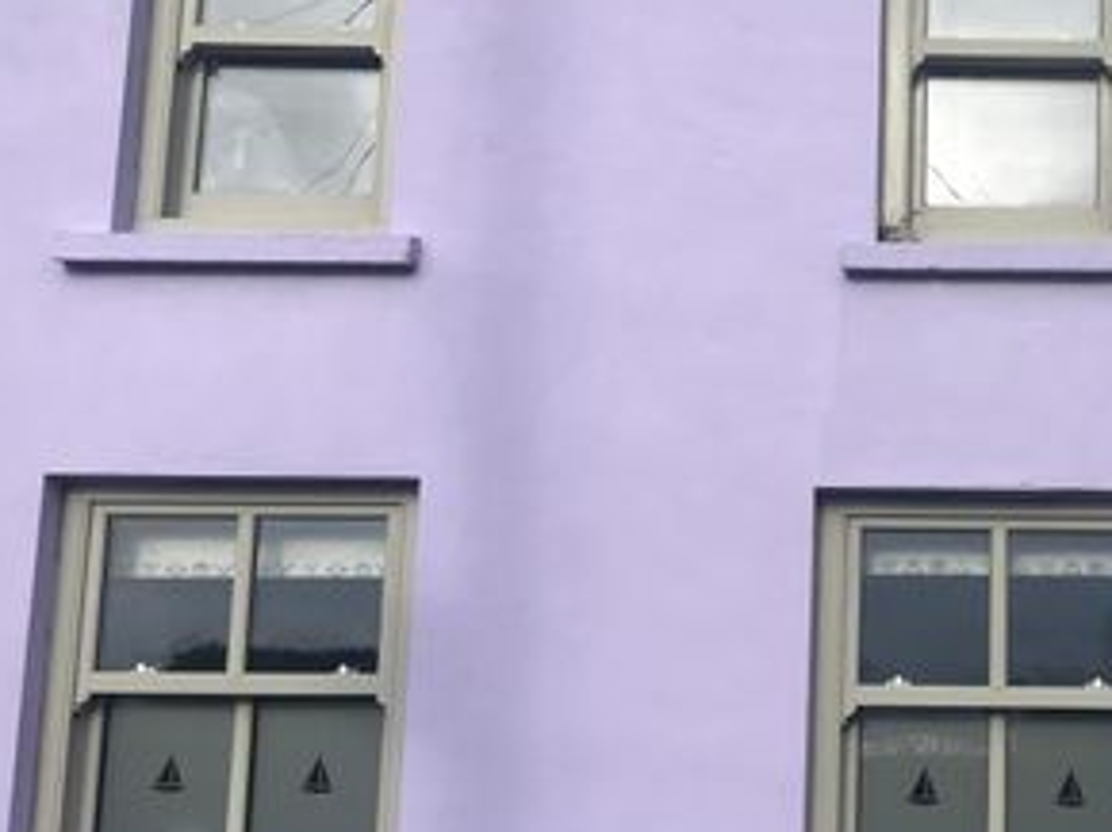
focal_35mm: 58
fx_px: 1862
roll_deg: -2.1
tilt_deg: +11.4
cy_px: 449
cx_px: 1005
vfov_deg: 25.2
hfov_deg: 31.7
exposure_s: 1/1520
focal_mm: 3.99
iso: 20
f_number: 1.8
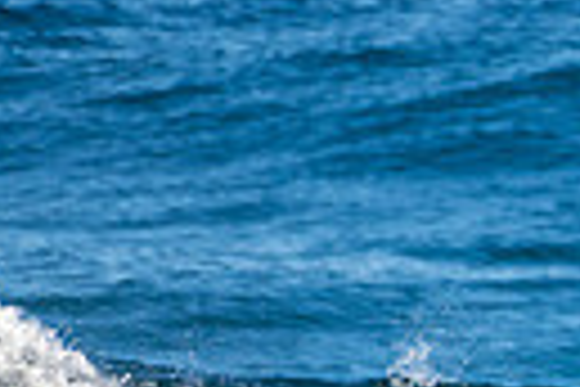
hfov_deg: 0.6
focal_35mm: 3370
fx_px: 54290
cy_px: 398
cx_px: 1277
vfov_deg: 0.4
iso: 320
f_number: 5.6
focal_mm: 500
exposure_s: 1/1250
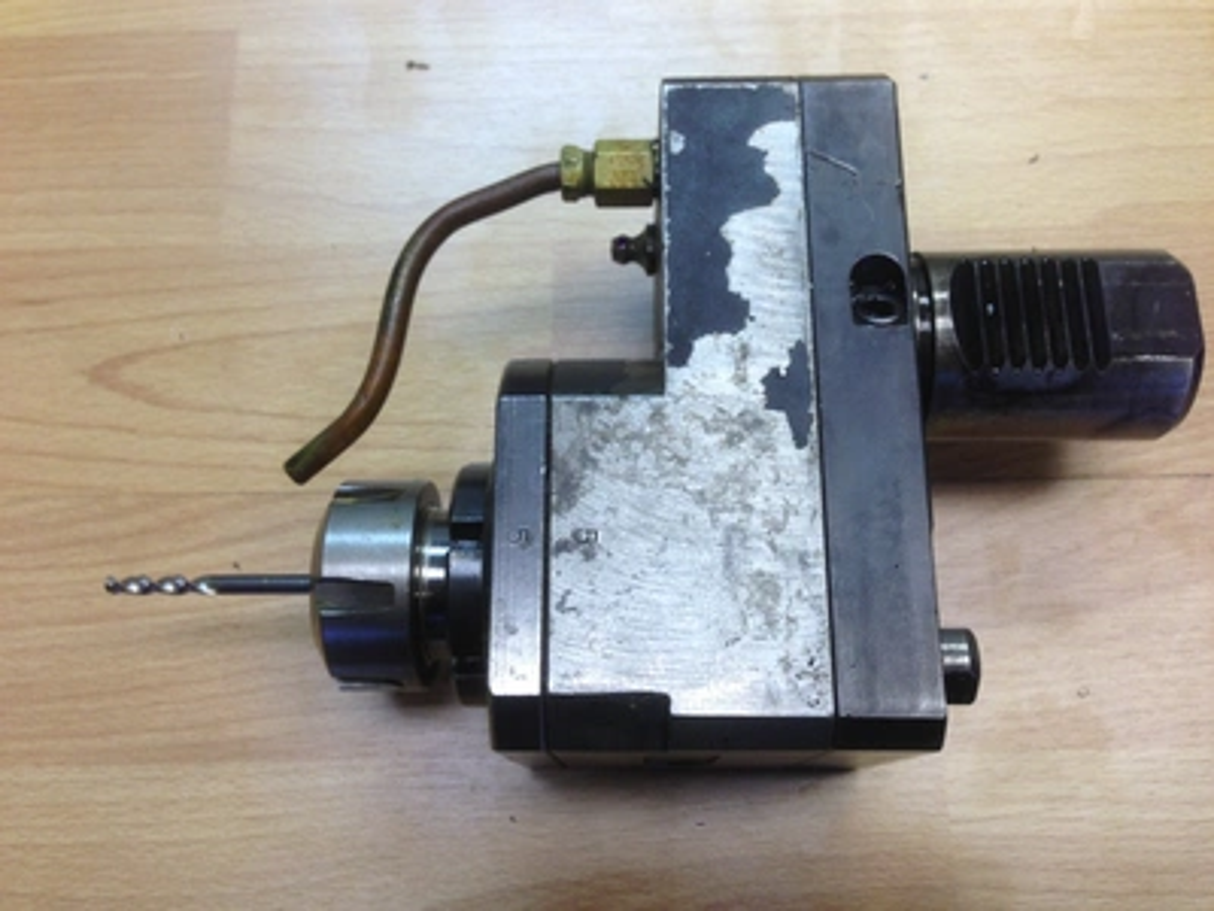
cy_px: 456
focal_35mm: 33
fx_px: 1157
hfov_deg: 55.4
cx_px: 607
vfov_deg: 42.9
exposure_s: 1/24
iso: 50
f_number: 2.4
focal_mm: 4.13
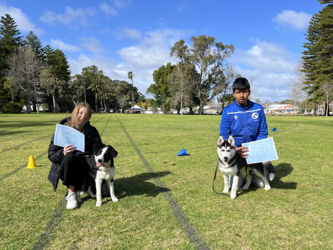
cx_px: 166
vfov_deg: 53.1
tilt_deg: -2.9
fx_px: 250
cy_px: 125
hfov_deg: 67.3
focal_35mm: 26
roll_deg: +1.9
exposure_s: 1/2825
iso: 50
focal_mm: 5.1
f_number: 1.6
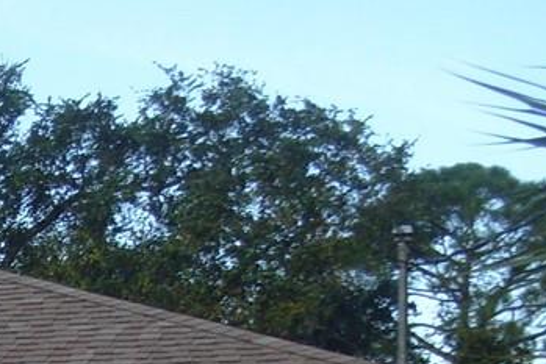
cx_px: -510
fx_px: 2534
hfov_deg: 11.2
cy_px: 883
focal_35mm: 167
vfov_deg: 7.6
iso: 80
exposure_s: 1/500
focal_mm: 7.8
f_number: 2.8
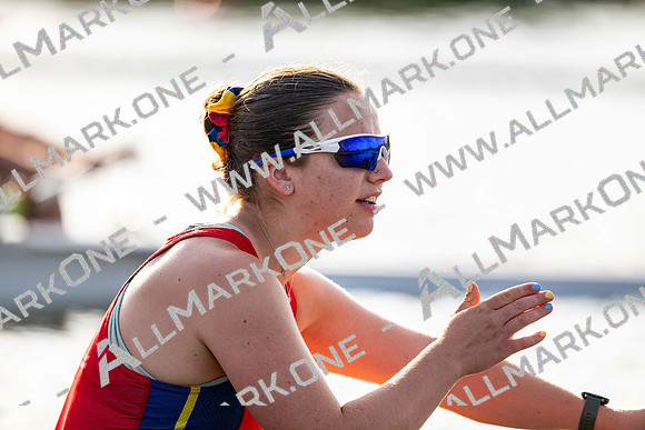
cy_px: 215
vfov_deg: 3.4
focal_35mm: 400
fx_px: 7168
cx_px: 322
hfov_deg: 5.2
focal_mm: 400
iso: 1100
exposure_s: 1/2500
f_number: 4.5
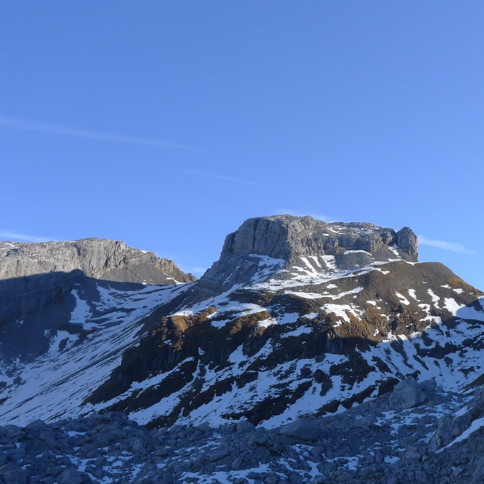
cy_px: 266
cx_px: 382
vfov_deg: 32.2
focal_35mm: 53
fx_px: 838
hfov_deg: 31.4
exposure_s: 1/400
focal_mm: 7.9
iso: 80
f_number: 4
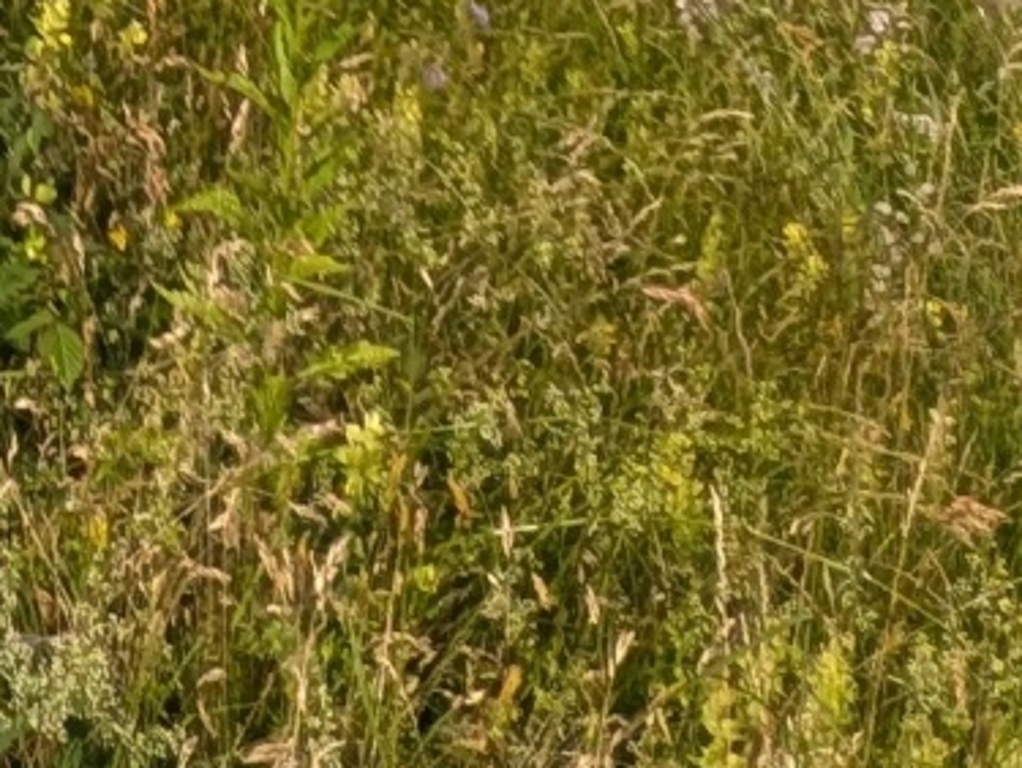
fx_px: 2423
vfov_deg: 11.6
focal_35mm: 82
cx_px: -425
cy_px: -1452
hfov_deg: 20.9
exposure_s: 1/2924
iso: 51
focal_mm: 2.02
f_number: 1.7
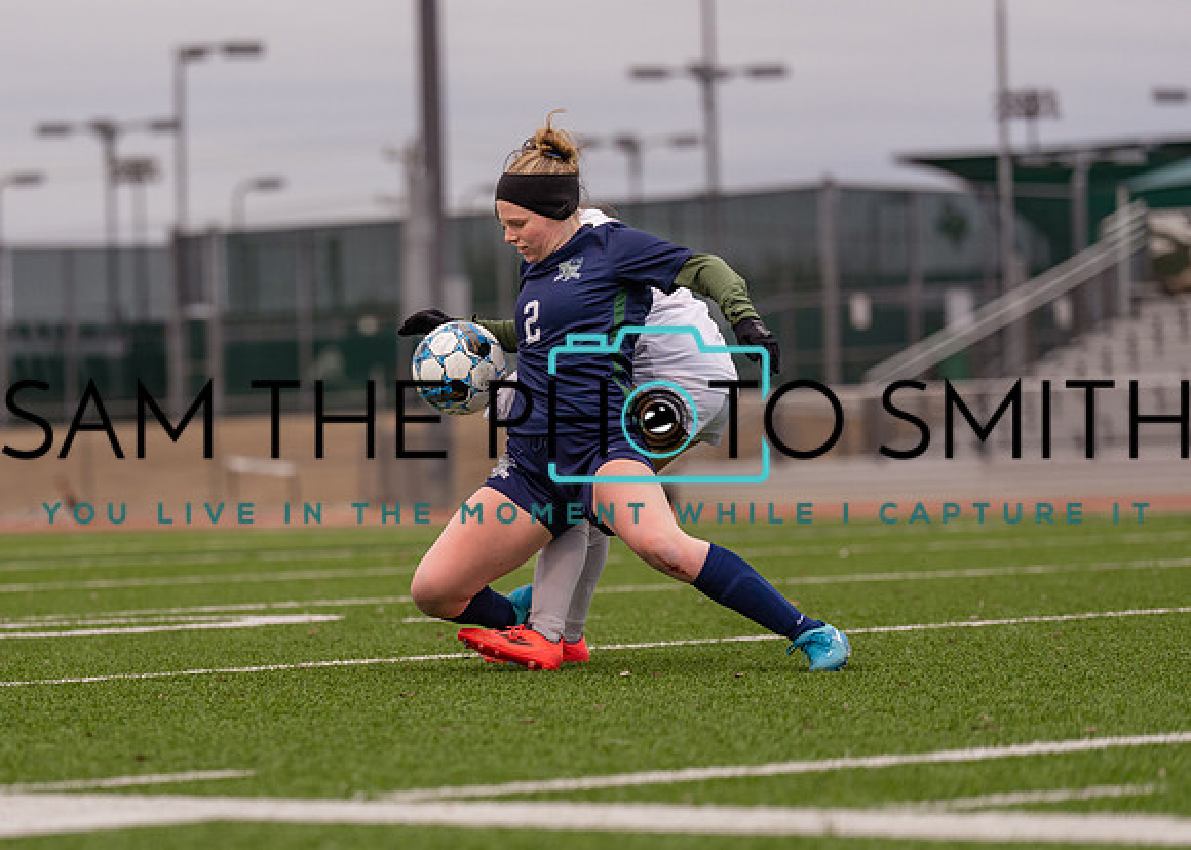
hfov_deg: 10.6
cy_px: 503
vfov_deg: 7.6
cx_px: 383
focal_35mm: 190
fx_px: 6408
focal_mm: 133
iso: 640
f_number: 2.8
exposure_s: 1/1600
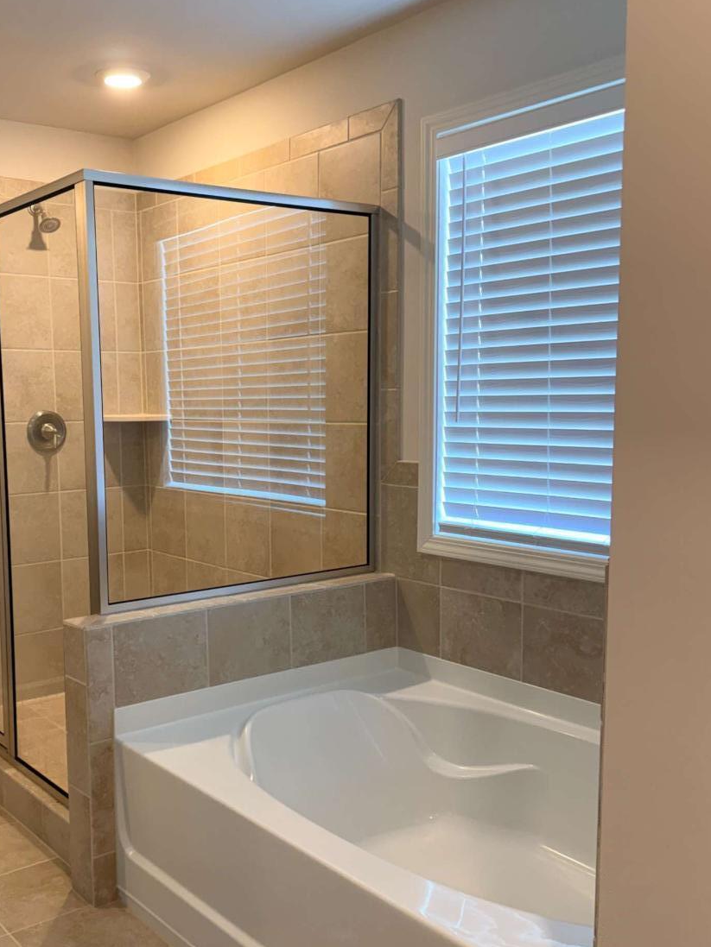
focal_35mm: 35
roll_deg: +0.6
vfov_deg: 52.6
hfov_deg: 40.2
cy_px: 507
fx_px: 958
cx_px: 236
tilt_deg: -6.3
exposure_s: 1/120
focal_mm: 6.76
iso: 200
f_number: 1.78
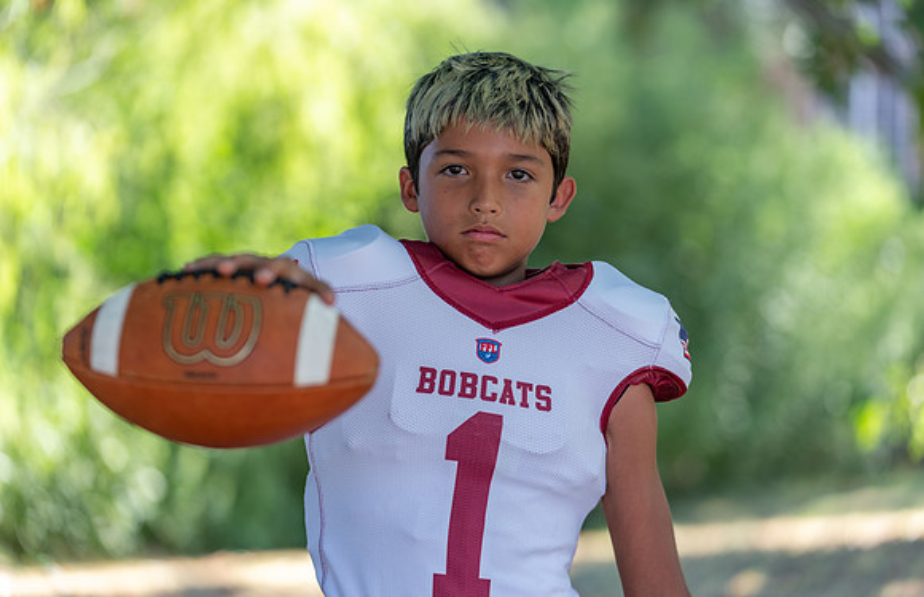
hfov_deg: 17.4
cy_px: 279
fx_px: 3018
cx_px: 476
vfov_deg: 11.3
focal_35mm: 119
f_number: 2.8
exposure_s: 1/320
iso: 160
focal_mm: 114
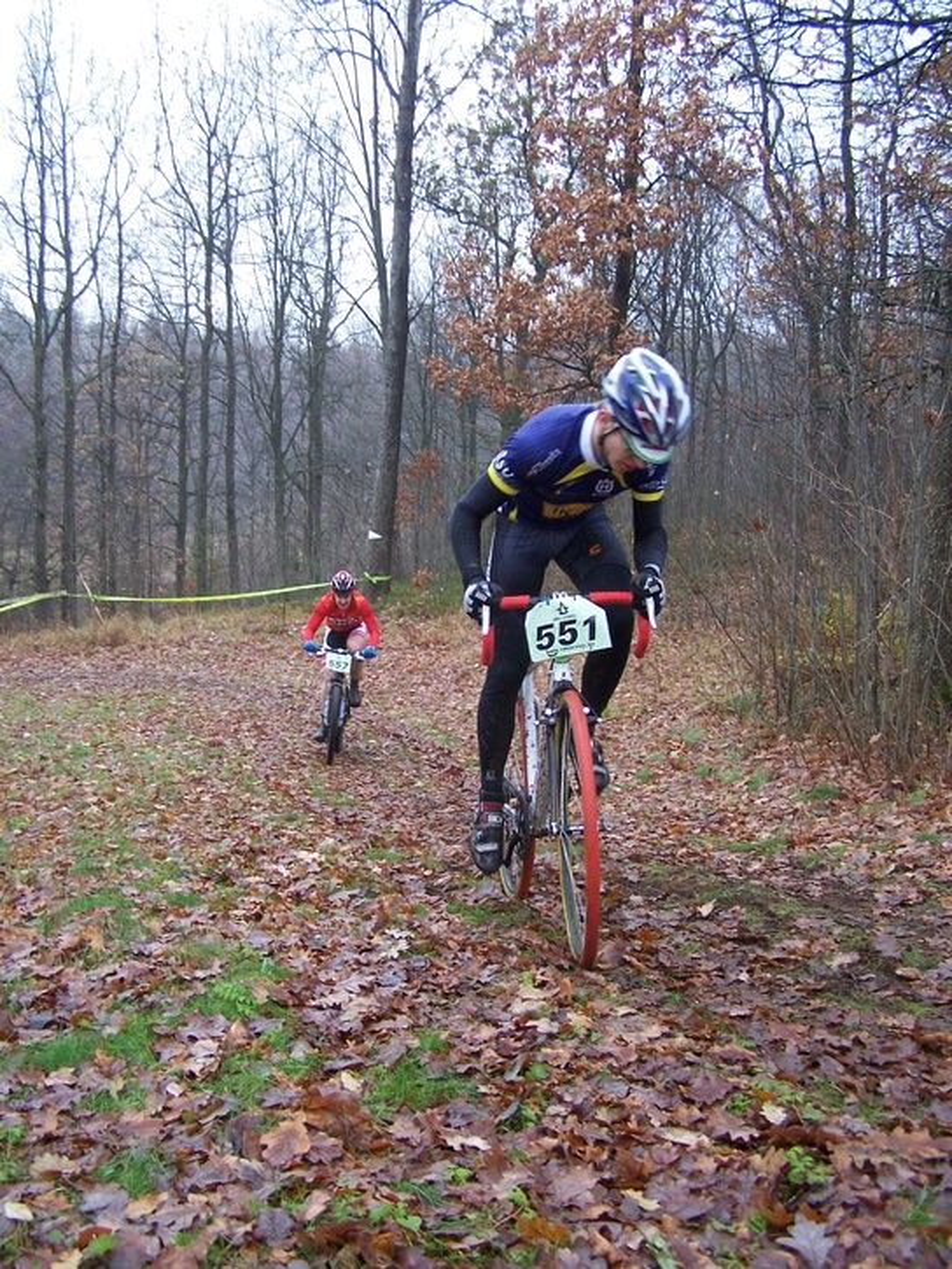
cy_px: 634
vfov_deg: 49.0
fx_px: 1393
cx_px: 476
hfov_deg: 37.7
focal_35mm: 38
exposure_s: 1/125
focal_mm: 6.3
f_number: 2.8
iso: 140
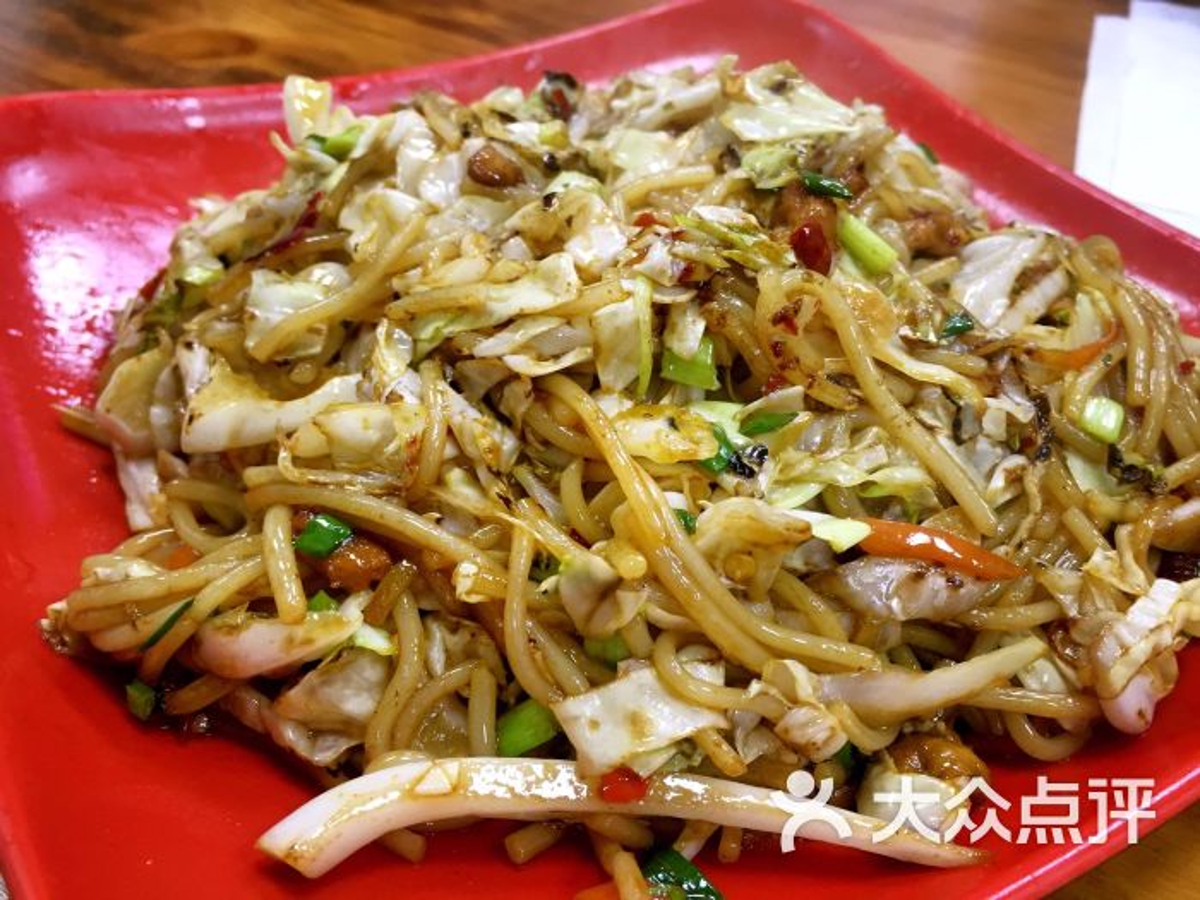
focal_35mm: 29
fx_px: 1005
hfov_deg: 61.7
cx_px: 600
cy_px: 450
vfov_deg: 48.2
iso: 100
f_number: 2.2
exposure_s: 1/33
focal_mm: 4.15
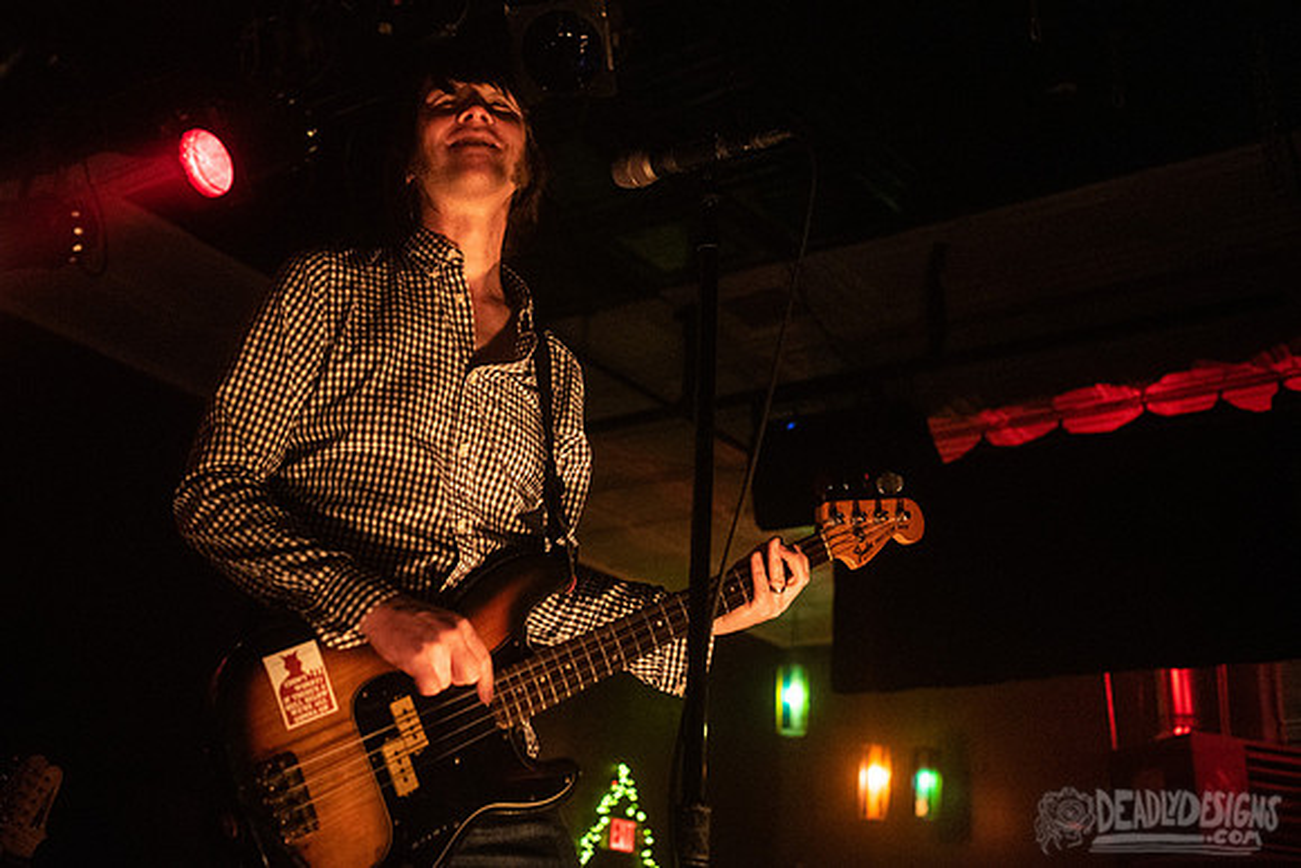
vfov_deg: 29.2
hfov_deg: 42.6
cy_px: 378
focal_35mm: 46
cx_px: 552
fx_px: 1664
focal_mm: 40
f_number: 3.2
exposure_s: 1/125
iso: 3200
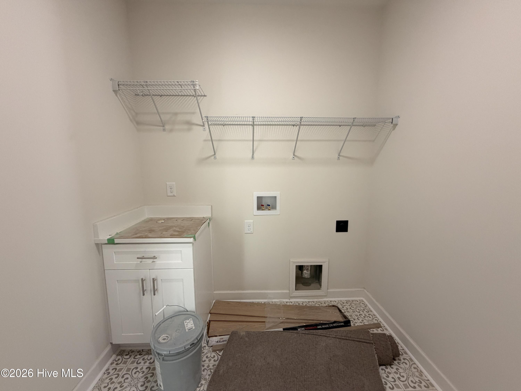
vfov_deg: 85.7
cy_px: 196
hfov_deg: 102.1
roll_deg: -0.7
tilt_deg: -7.8
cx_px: 260
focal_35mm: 14
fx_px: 211
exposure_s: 1/120
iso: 320
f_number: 2.2
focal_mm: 2.22
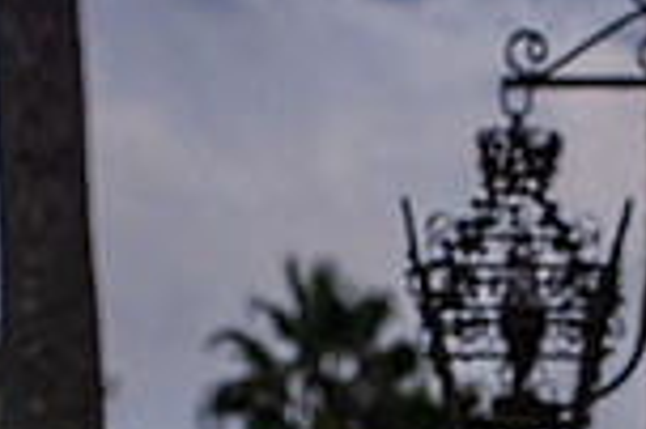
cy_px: 833
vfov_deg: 6.0
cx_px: 582
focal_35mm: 222
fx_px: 3979
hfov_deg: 9.2
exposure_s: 1/200
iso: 500
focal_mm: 75
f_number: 5.6
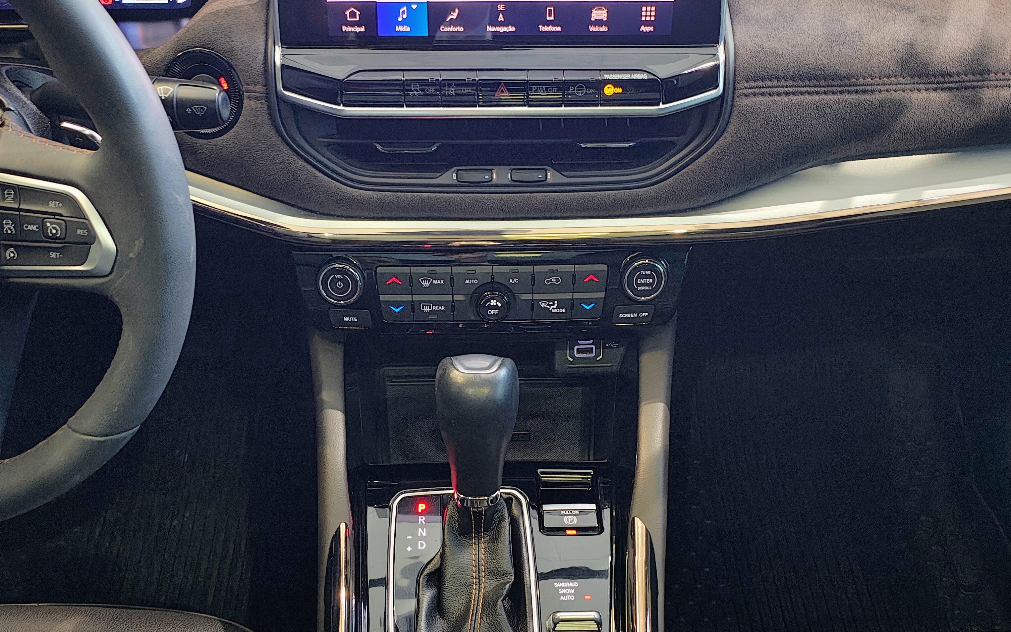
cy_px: 412
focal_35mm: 36
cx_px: 507
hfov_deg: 54.0
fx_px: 992
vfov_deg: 35.1
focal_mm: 5.89
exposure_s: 1/30
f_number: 1.4
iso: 744
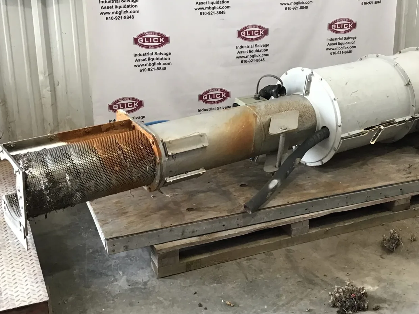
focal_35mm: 50
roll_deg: -1.9
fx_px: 605
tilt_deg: -17.5
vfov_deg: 29.0
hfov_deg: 38.1
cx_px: 246
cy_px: 128
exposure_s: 1/30
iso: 50
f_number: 2.4
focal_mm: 3.3
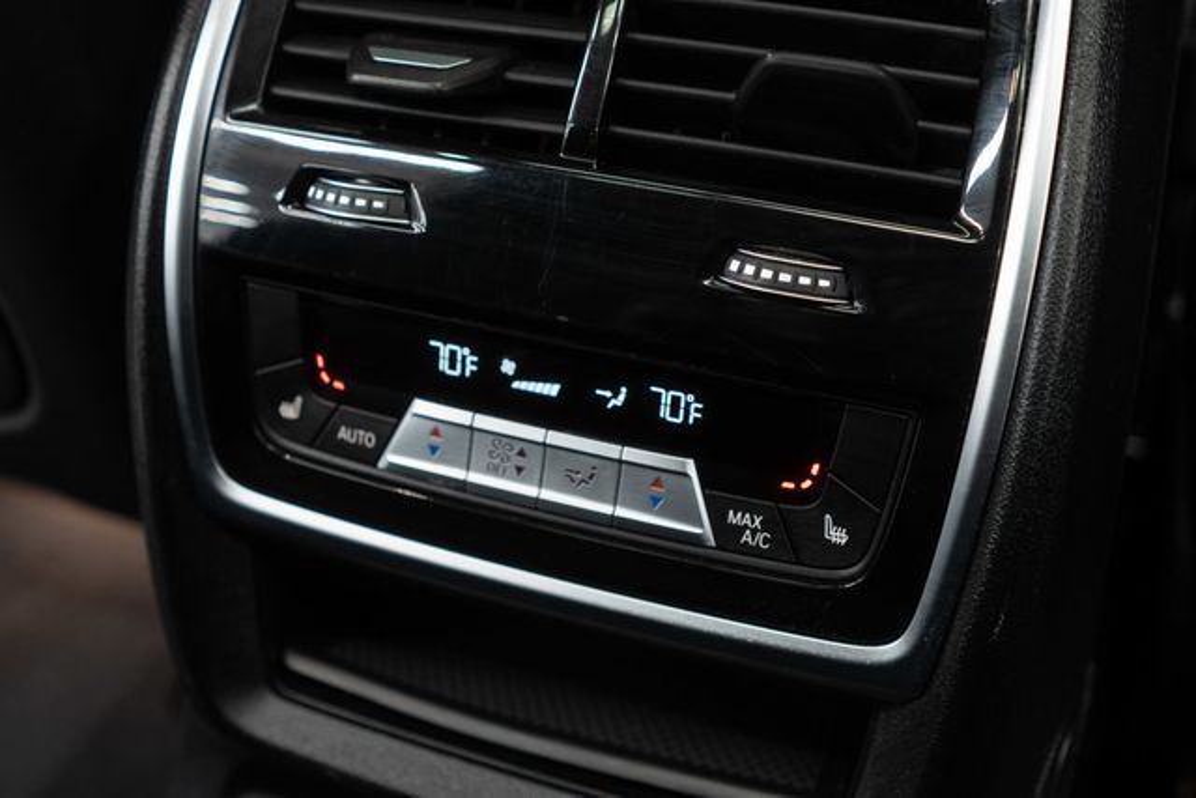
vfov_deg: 31.9
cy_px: 399
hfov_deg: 46.4
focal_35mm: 42
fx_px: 1396
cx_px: 598
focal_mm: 28
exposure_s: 1/40
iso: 640
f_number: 3.2
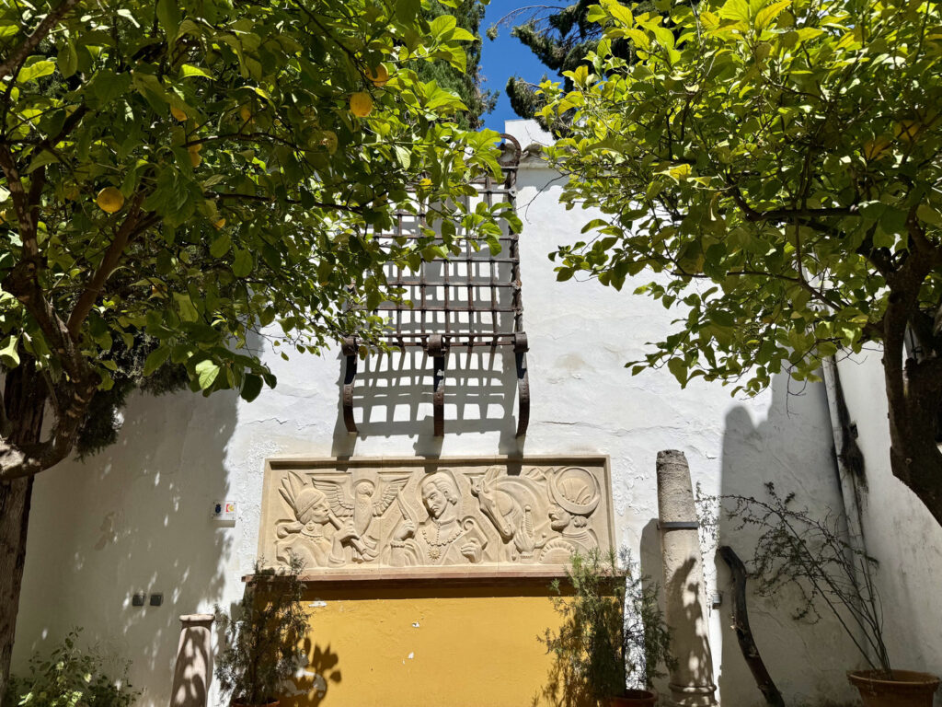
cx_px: 471
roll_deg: +0.9
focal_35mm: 24
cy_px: 354
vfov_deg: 56.8
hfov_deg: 71.6
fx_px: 653
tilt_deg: +18.5
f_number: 1.78
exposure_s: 1/9091
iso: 80
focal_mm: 6.76
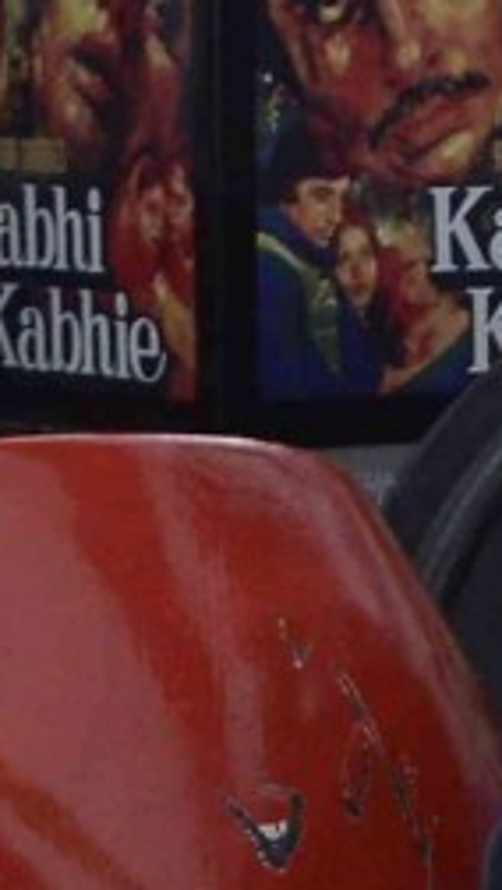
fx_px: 6381
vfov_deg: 8.0
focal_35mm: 270
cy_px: 420
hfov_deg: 4.3
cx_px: 1506
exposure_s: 1/200
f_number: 7.1
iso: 400
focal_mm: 18
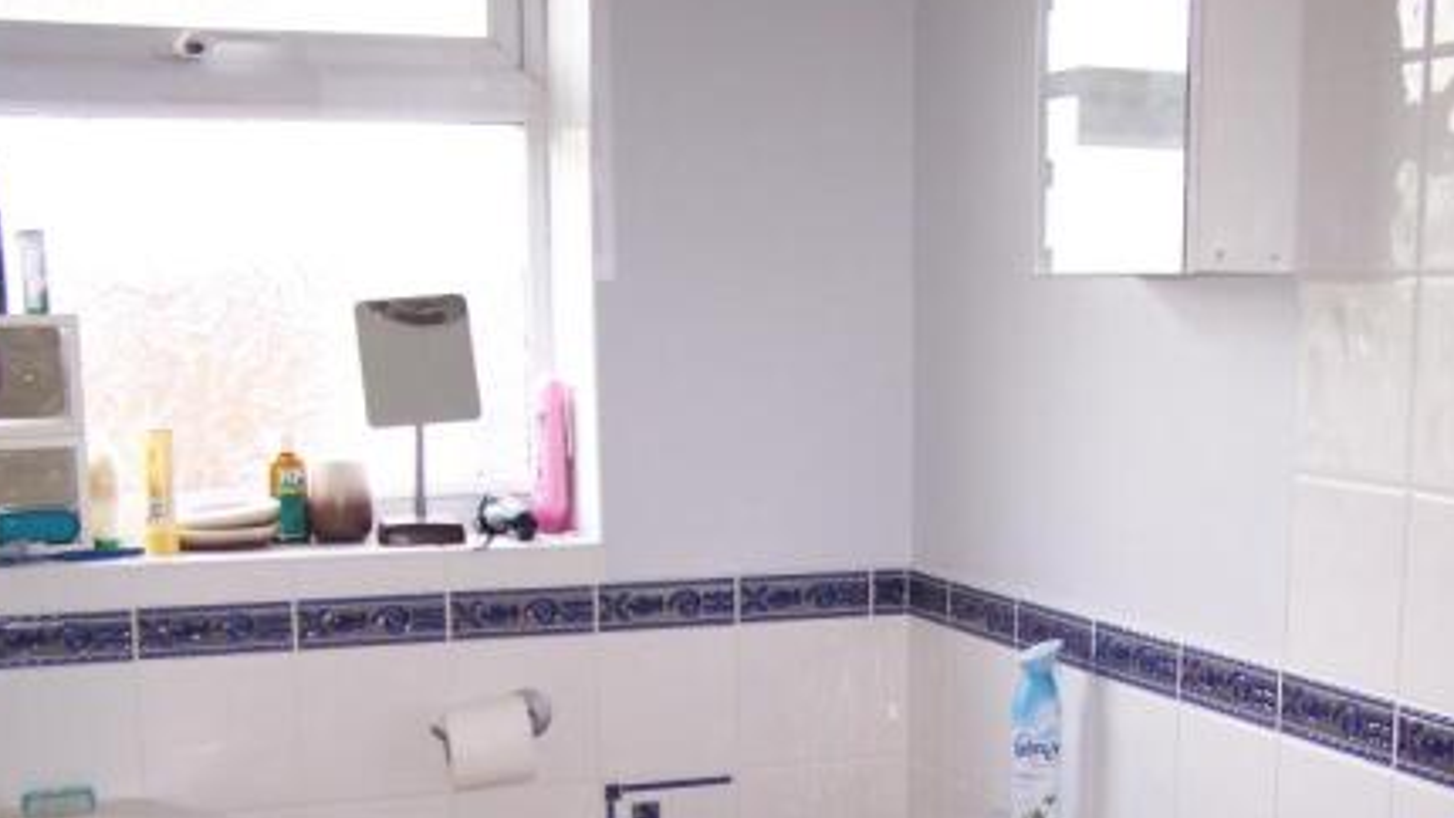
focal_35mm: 56
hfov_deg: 37.0
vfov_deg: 21.1
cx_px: 886
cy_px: 695
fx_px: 2159
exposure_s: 1/60
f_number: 2.8
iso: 160
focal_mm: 6.3
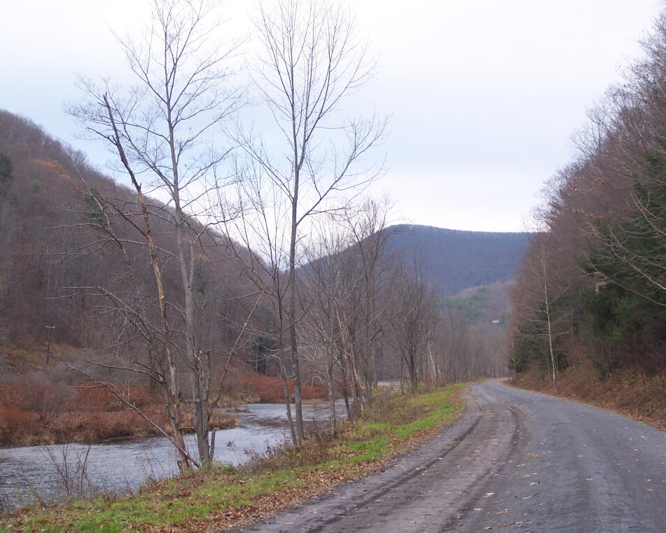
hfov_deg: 30.5
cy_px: 268
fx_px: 1222
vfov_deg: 24.6
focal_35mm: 62
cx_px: 335
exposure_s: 1/125
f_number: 3.1
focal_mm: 9.8
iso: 100
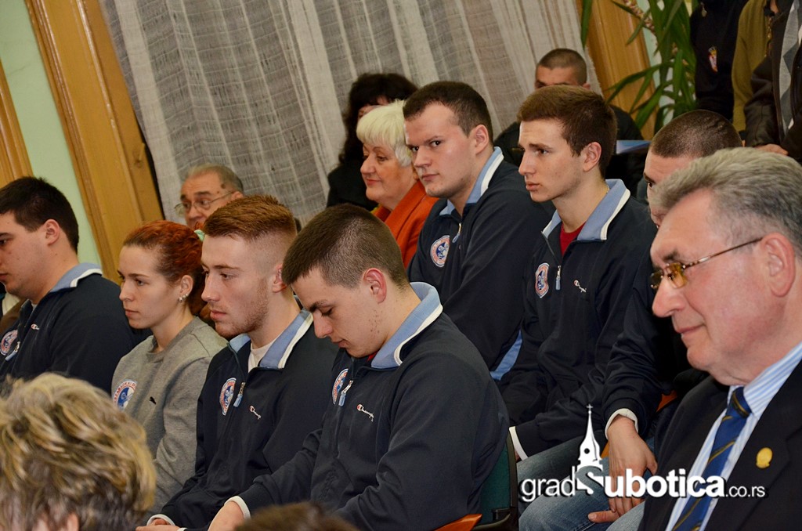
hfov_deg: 19.5
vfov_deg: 13.0
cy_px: 266
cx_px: 401
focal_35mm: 105
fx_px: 2334
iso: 800
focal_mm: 70
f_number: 5.3
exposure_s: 1/60
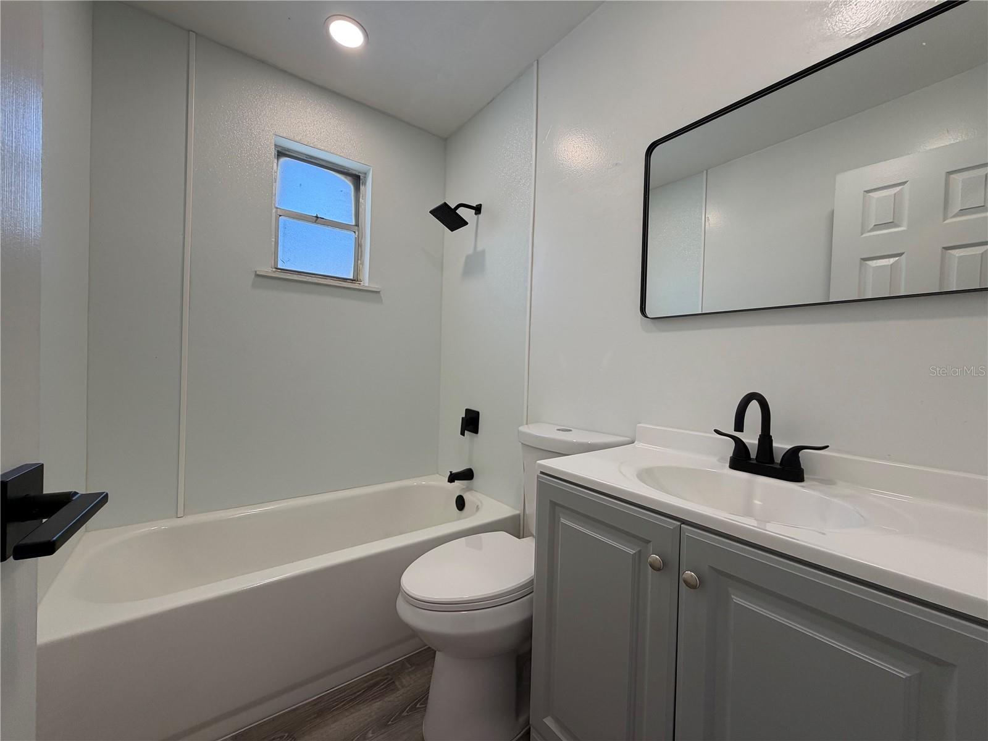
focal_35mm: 14
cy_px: 370
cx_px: 494
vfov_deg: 85.7
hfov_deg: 102.1
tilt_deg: -1.2
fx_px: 400
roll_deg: -1.8
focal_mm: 2.22
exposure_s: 1/120
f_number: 2.2
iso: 80
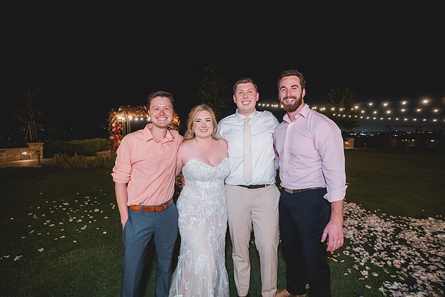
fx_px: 223
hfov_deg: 90.0
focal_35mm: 18
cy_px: 148
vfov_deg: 67.4
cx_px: 222
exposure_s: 1/80
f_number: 2.8
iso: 3200
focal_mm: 18
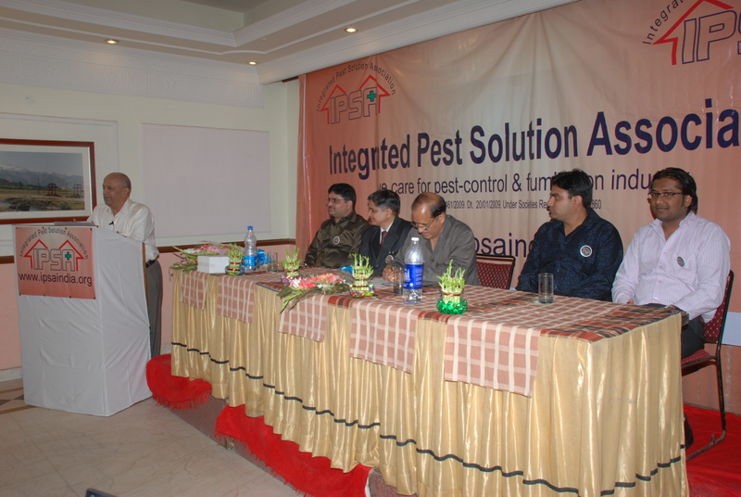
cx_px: 370
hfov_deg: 61.9
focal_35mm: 30
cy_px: 248
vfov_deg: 43.7
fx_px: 618
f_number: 9
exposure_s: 1/125
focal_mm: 20
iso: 200
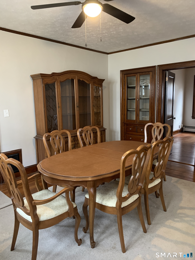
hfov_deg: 53.1
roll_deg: +0.9
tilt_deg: -7.6
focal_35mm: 26
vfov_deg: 67.3
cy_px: 130
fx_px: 195
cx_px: 98
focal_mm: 4.25
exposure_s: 1/30
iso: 320
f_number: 1.8
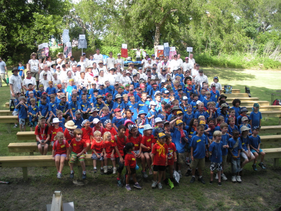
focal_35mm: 36
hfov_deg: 51.4
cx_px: 140
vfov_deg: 39.7
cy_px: 106
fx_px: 292
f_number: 3.5
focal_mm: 6.3
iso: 64
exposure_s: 1/140
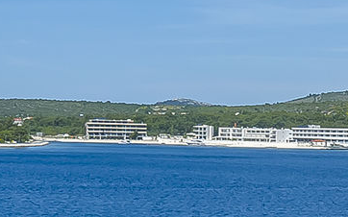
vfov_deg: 11.1
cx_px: 163
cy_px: 62
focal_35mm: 118
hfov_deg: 17.7
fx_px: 1119
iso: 100
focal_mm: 10
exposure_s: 1/250
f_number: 10
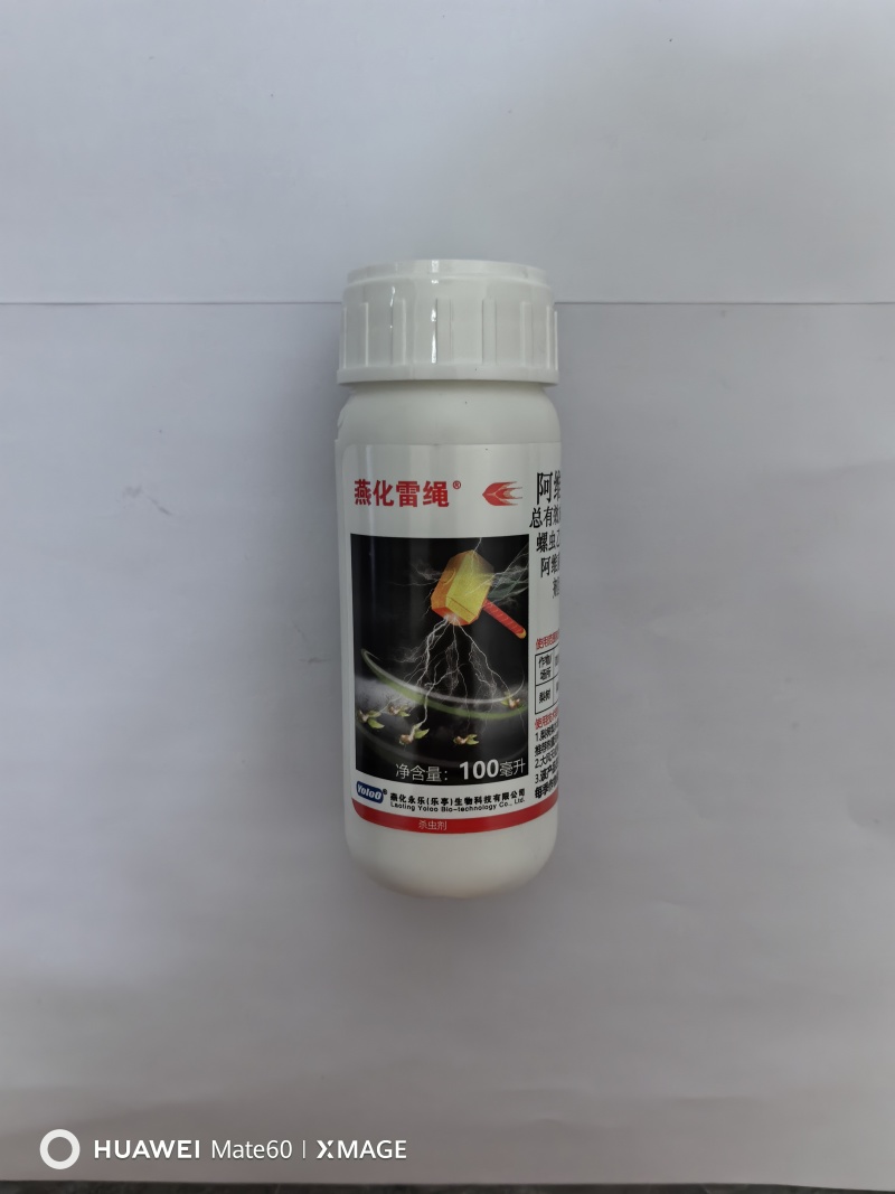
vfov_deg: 65.3
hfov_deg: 51.3
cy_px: 597
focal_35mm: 27
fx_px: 931
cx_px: 448
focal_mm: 5.75
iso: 320
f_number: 2
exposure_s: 1/33.3
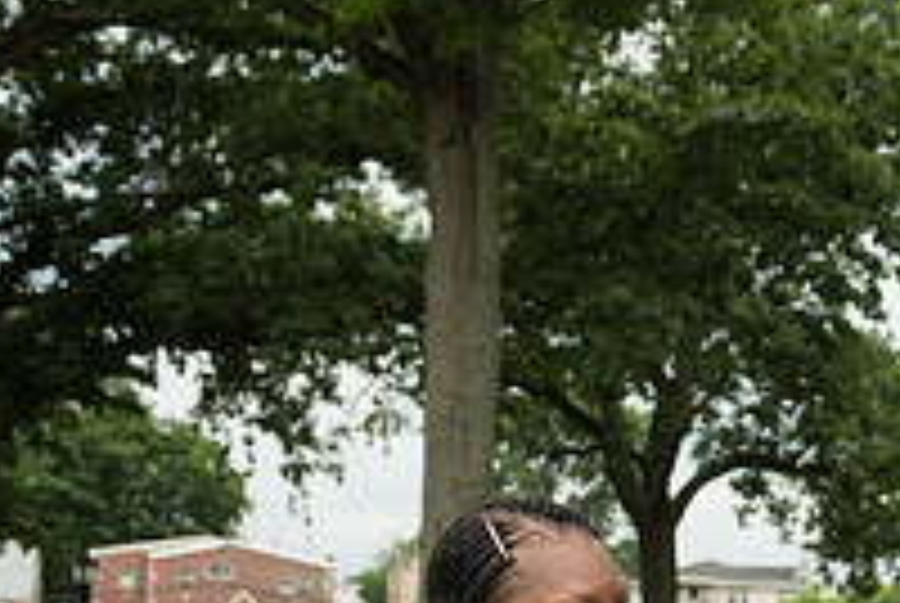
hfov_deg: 23.3
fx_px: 2028
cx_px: 1030
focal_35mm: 81
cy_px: 772
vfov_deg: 16.1
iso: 500
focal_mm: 28
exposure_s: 1/320
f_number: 4
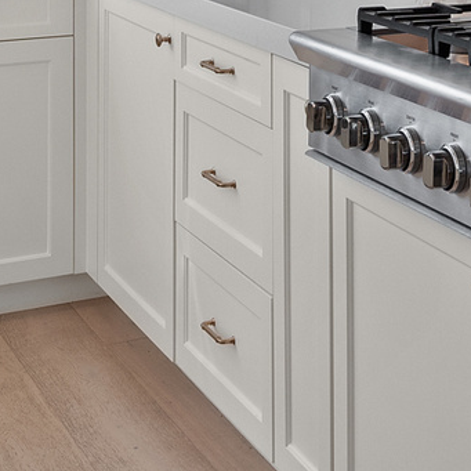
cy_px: -230
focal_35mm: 97
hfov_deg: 17.1
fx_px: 1493
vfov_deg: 16.4
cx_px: 566
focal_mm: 19
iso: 500
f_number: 8
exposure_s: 1/15
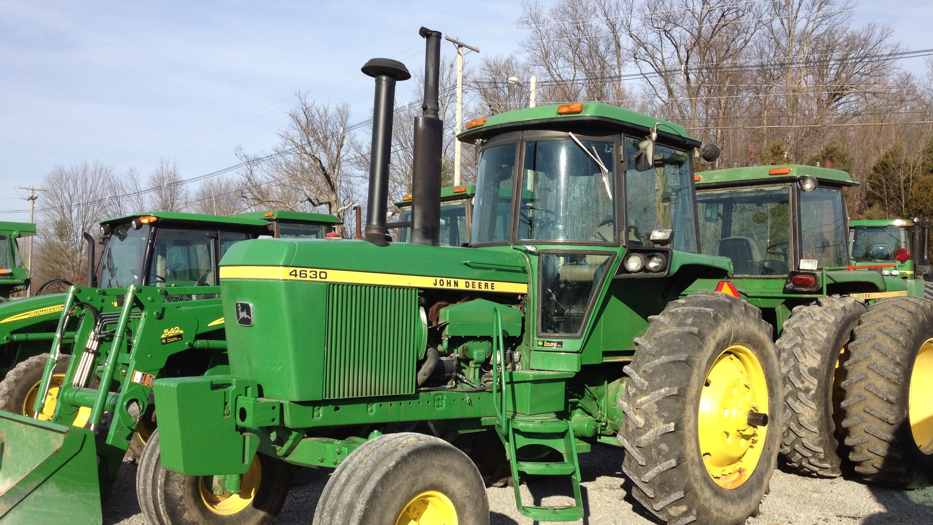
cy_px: 303
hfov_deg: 51.6
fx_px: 965
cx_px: 471
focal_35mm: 39
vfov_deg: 30.4
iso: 50
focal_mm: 4.28
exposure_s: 1/1453
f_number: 2.4
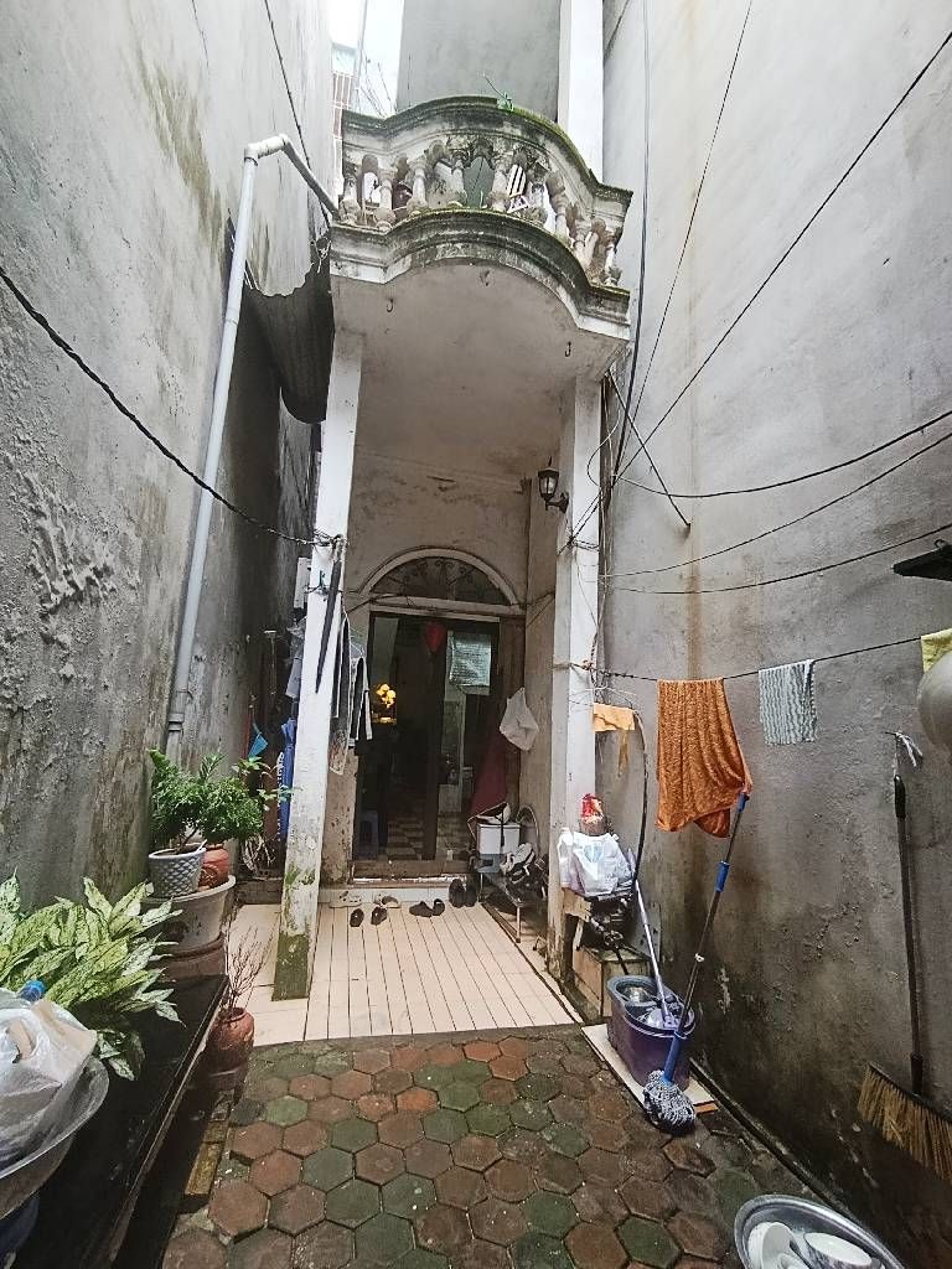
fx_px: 587
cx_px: 476
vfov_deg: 94.5
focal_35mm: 16
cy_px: 634
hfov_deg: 78.1
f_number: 2.2
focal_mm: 1.65
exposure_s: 1/100
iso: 137
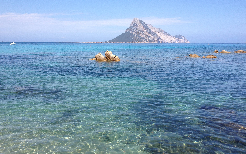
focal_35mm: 38
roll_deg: +0.4
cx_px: 125
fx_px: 255
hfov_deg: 51.5
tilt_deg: -12.2
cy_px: 82
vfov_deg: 33.6
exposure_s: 1/1534
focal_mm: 4.28
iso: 50
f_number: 2.4
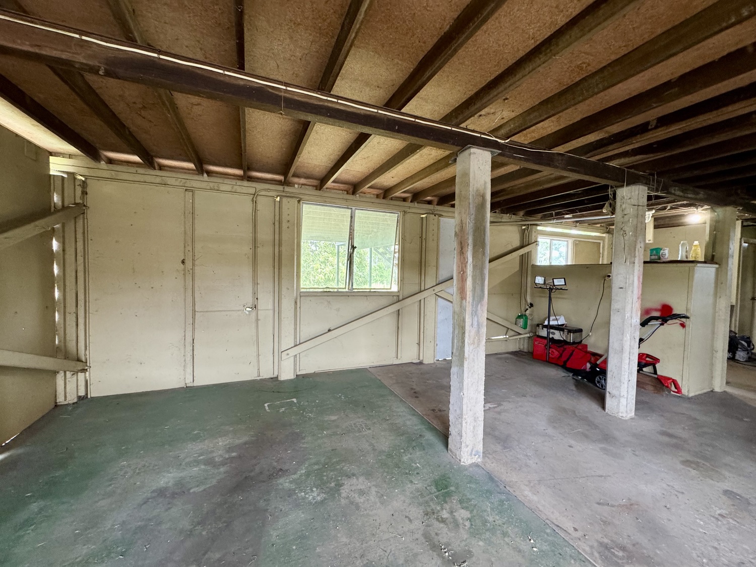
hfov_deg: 102.1
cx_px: 378
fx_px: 306
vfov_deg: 85.7
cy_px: 284
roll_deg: -1.2
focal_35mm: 14
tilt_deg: -2.0
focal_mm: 2.22
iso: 320
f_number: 2.2
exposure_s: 1/89
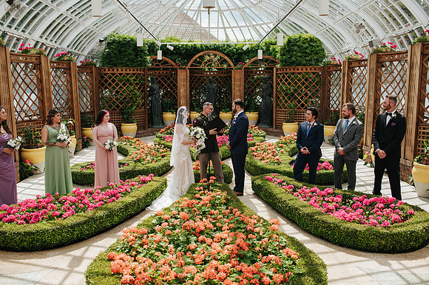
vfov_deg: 37.5
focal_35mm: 35
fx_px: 420
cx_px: 214
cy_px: 142
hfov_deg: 54.1
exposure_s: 1/1000
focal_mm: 35
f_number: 3.5
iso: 180
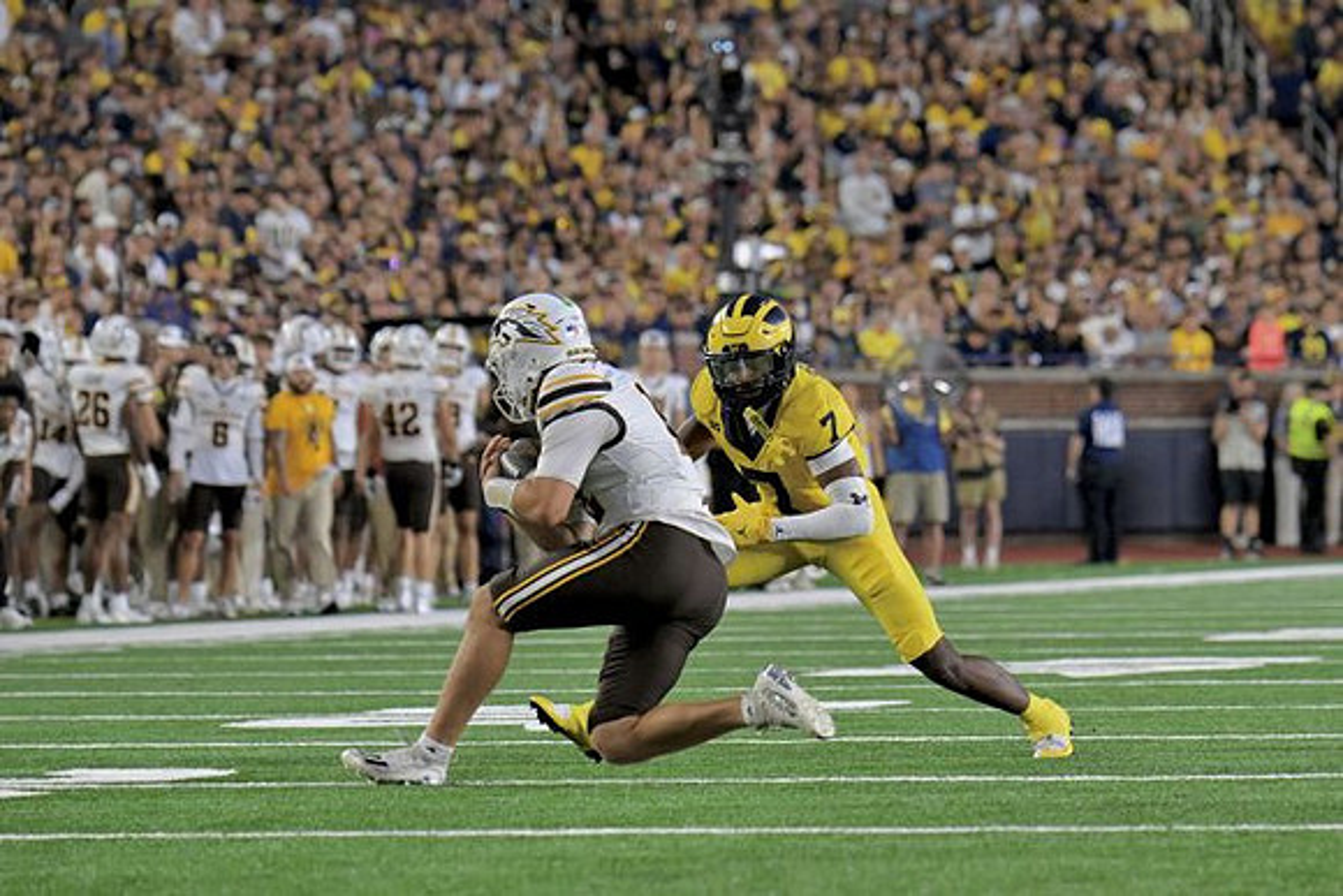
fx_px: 8955
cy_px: 448
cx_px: 672
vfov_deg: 5.7
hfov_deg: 8.6
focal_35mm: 240
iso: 4000
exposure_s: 1/1000
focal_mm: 240
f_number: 5.3
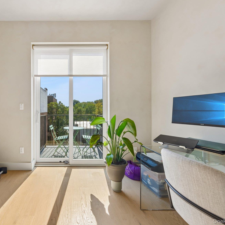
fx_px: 118
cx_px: 71
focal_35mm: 16
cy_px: 108
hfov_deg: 83.8
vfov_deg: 87.4
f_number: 8
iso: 200
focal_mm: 8
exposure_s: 1/80
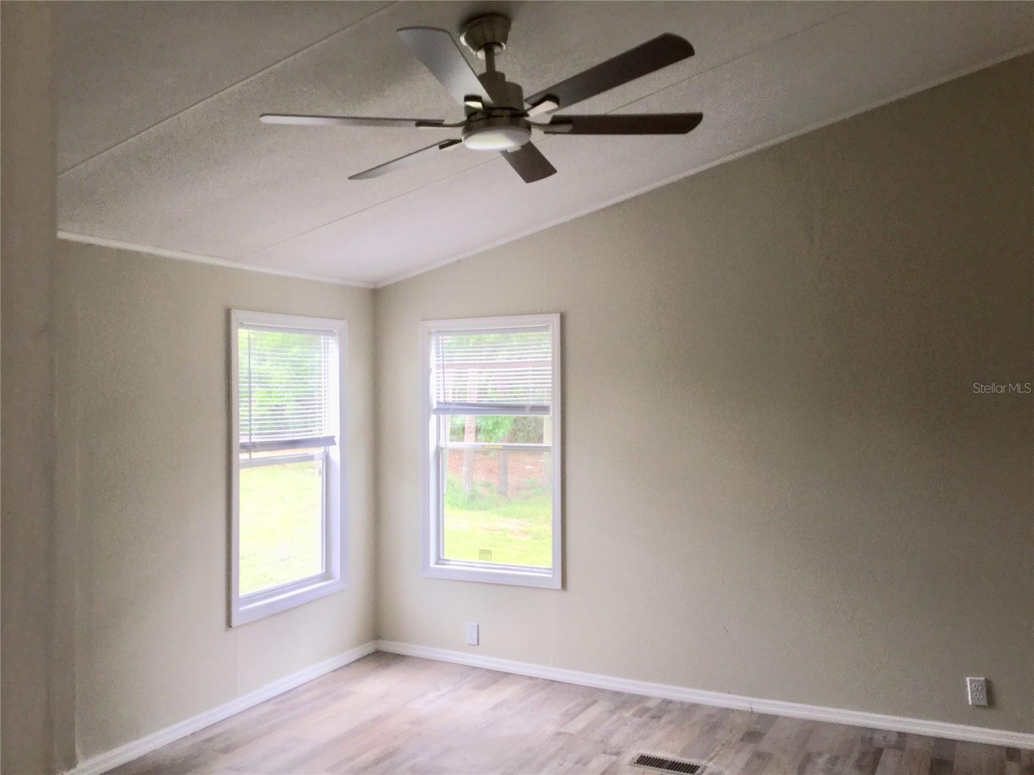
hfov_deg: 58.4
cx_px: 517
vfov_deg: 45.4
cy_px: 388
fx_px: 926
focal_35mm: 31
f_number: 2.4
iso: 32
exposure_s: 1/50
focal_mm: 3.3
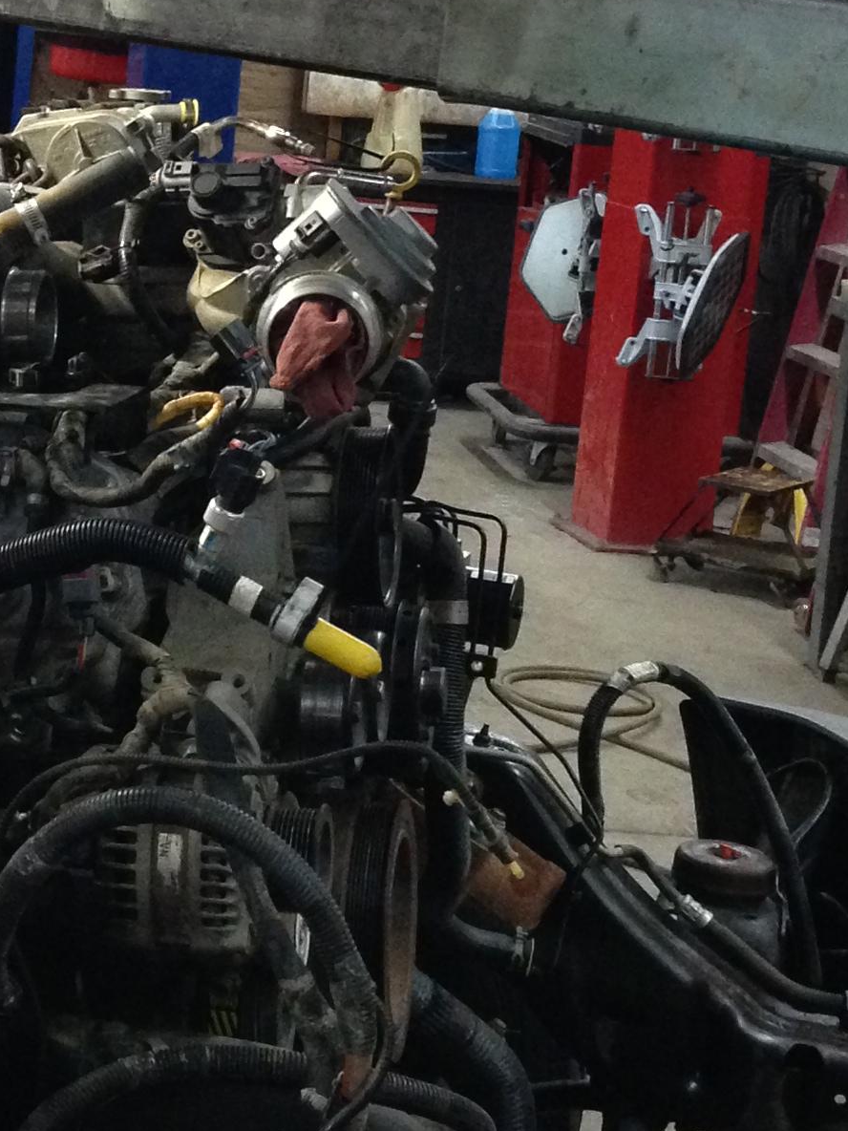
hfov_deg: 15.8
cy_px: 324
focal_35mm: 91
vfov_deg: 21.4
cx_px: -74
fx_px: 2972
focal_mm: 4.12
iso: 400
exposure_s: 1/20
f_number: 2.4
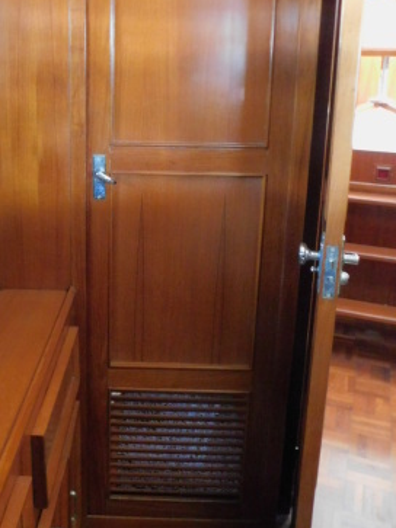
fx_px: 580
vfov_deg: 48.4
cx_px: 130
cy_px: 188
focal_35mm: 38
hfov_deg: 37.3
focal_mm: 4
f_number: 3
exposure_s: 1/3
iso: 800
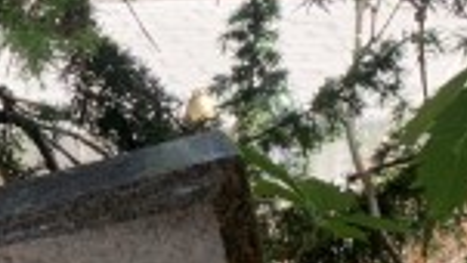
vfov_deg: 10.1
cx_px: -356
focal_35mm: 120
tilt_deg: -16.5
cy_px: 170
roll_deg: +2.1
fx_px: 1486
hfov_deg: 15.5
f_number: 1.8
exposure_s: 1/187
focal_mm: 4.25
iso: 25
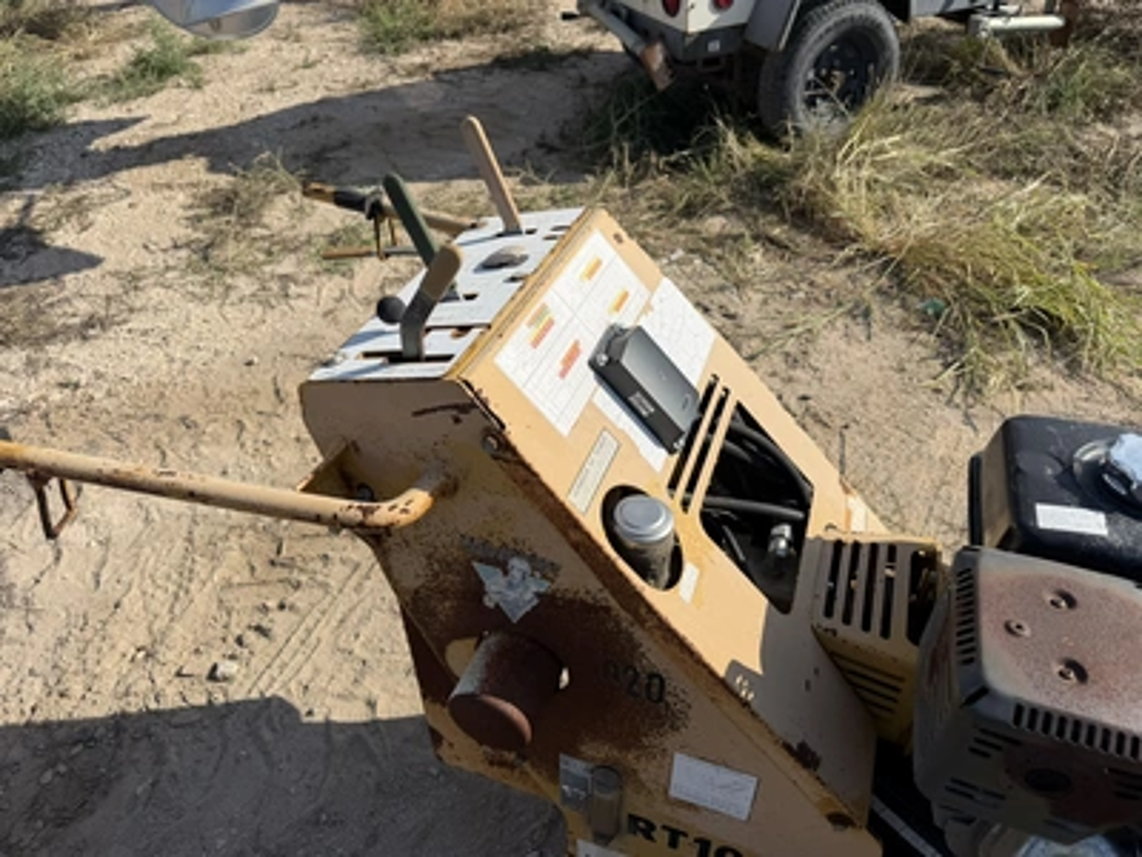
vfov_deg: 56.8
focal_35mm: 24
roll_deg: +2.1
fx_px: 792
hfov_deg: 71.6
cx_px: 571
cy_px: 428
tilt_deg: -40.1
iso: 80
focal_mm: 6.76
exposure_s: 1/6173
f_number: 1.78
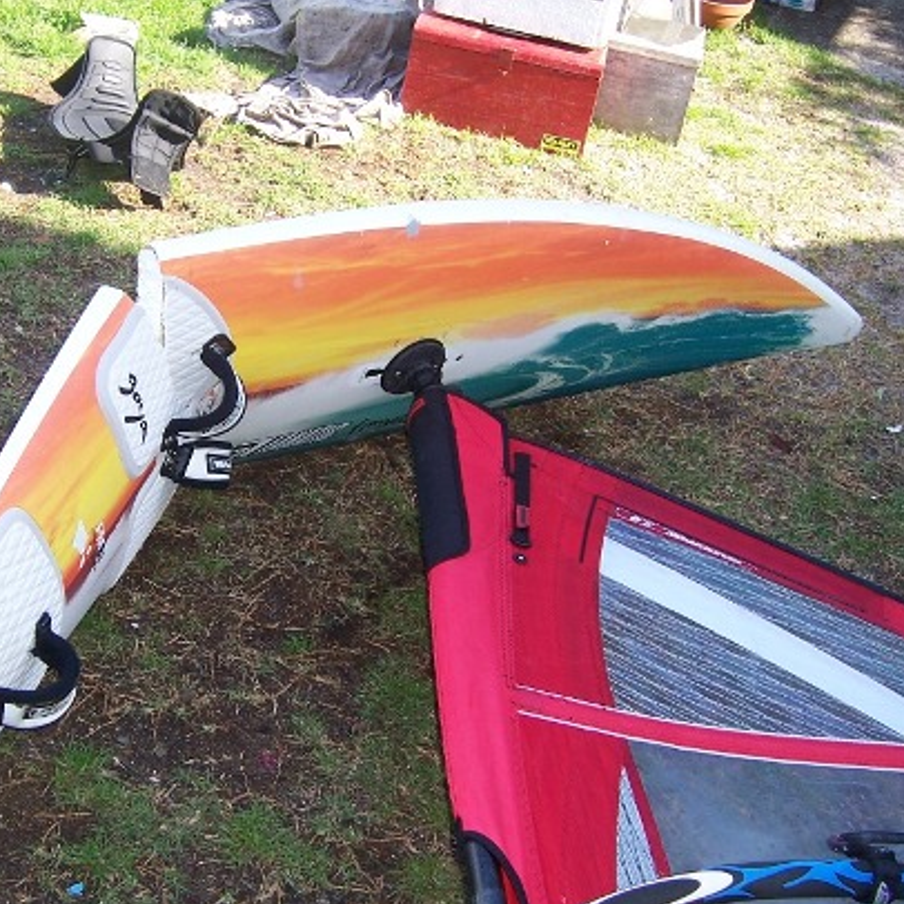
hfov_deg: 32.0
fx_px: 1566
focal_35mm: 53
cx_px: 322
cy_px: 460
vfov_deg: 32.2
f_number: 3.3
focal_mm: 7.3
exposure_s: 1/180
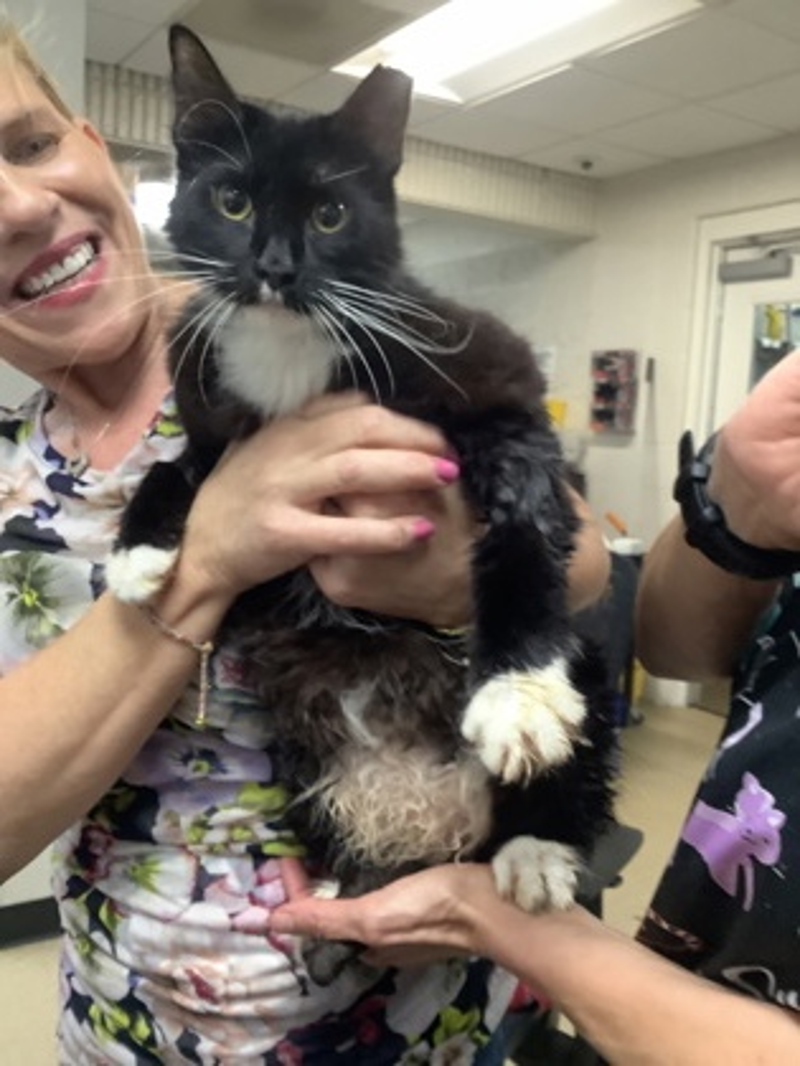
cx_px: 400
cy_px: 533
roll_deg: -2.2
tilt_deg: -7.5
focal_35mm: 31
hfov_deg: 45.4
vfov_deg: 58.4
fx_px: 955
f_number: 2.4
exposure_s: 1/40
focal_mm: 3.3
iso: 400
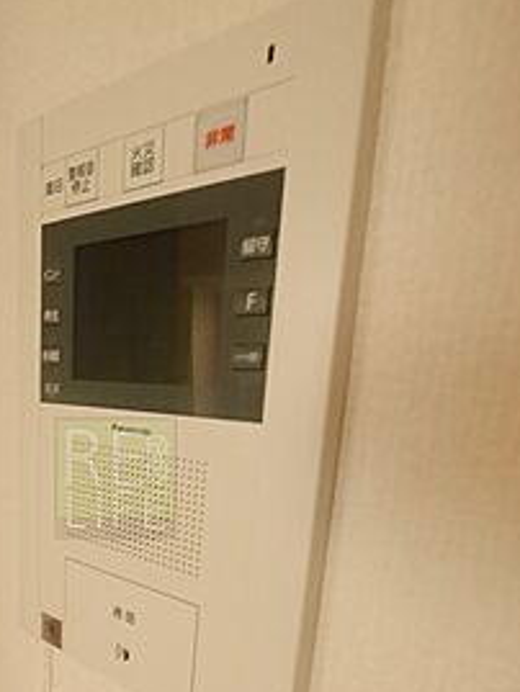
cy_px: 478
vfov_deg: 66.9
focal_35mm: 25
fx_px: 500
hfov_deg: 52.0
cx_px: 116
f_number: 4
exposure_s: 1/50
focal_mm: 7
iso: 3200
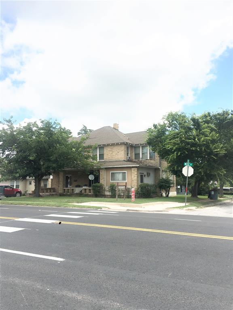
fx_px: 260
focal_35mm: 29
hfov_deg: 48.2
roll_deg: -0.7
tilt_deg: +5.5
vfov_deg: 61.7
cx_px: 116
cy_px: 155
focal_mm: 4.15
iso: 25
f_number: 2.2
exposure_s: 1/2079
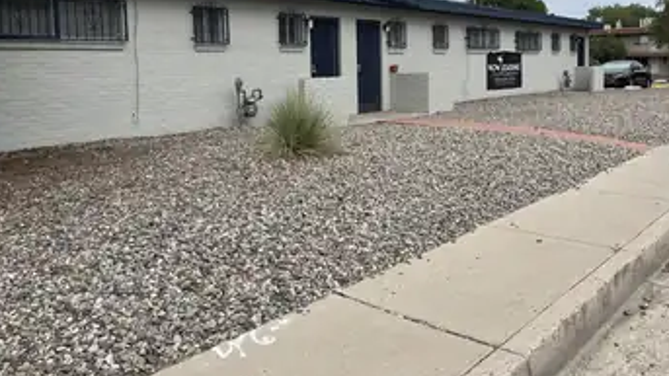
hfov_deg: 59.3
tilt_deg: -3.7
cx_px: 380
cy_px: 92
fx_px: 585
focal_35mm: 33
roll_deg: +2.8
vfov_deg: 34.8
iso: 50
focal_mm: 5.1
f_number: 1.6
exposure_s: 1/3413
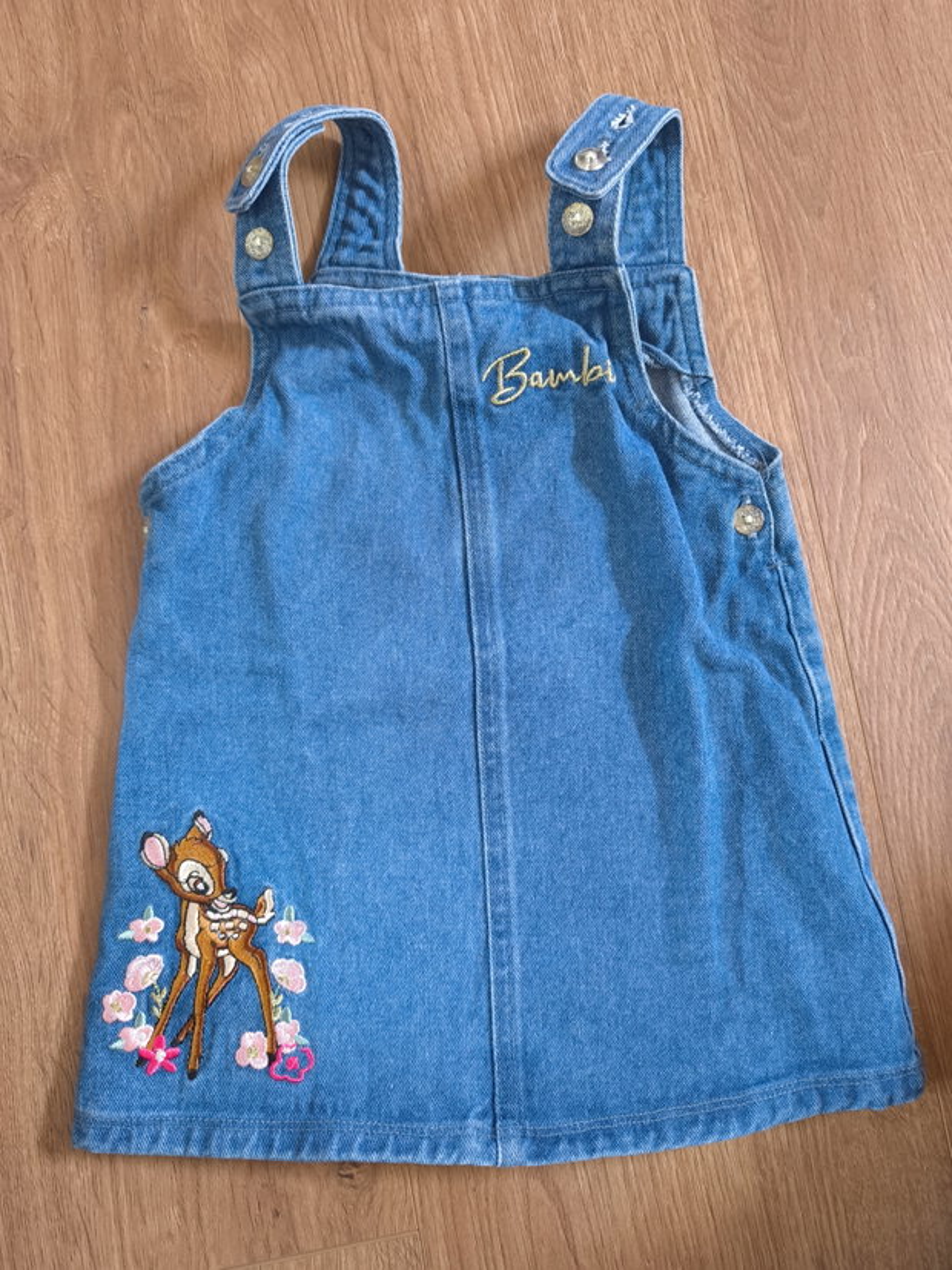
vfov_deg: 73.9
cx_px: 476
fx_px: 844
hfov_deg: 58.9
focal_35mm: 23
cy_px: 635
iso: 1000
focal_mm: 6.57
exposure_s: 1/25
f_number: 1.6
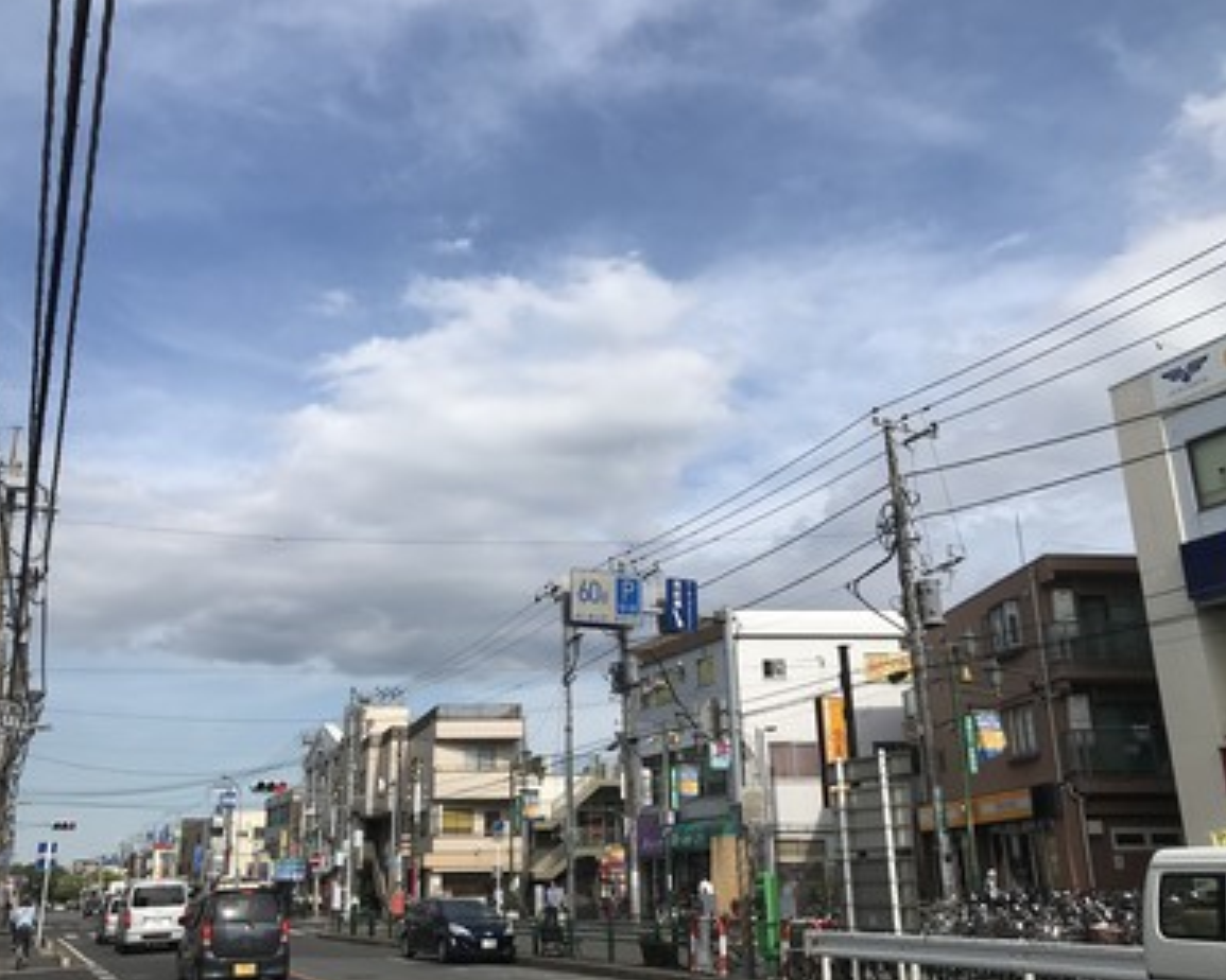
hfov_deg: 55.7
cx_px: 599
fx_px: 1161
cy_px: 509
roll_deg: +0.2
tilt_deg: +19.1
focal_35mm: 32
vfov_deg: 45.8
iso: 20
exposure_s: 1/2994
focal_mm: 3.99
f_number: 1.8
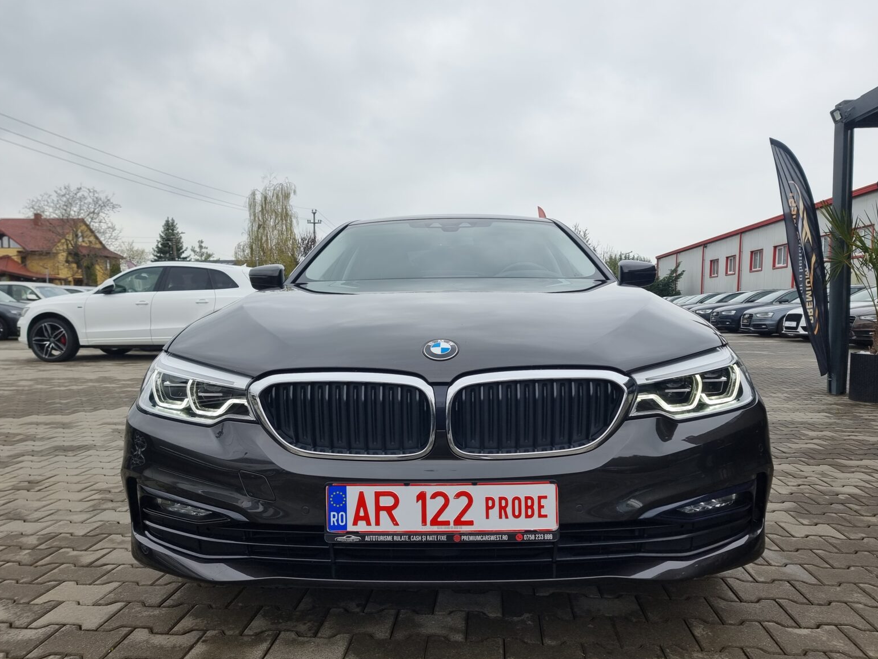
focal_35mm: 25
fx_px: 634
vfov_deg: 54.9
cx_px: 452
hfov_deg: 69.4
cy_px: 332
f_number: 1.8
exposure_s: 1/100
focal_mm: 6.7
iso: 50
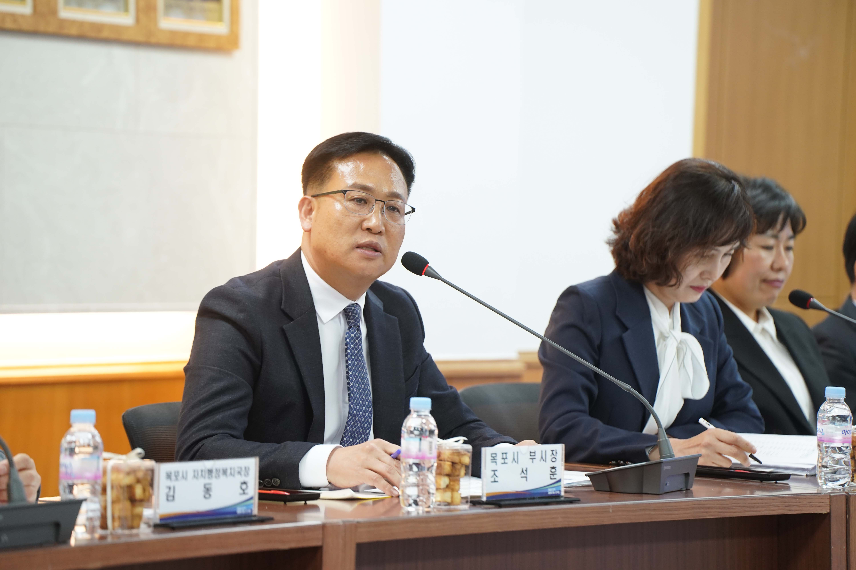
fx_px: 4280
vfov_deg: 7.6
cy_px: 285
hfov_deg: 11.4
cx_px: 428
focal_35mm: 180
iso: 2000
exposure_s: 1/160
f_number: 4
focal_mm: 180
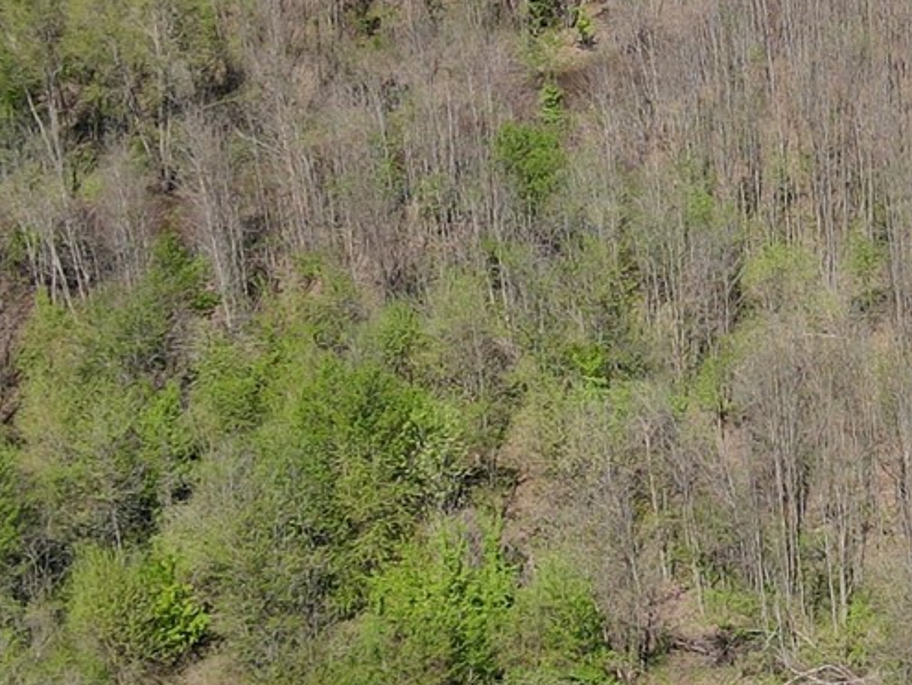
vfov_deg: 15.8
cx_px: 969
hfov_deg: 20.2
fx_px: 2452
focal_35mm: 93
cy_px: 131
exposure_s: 1/500
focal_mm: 4.5
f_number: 2.8
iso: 100
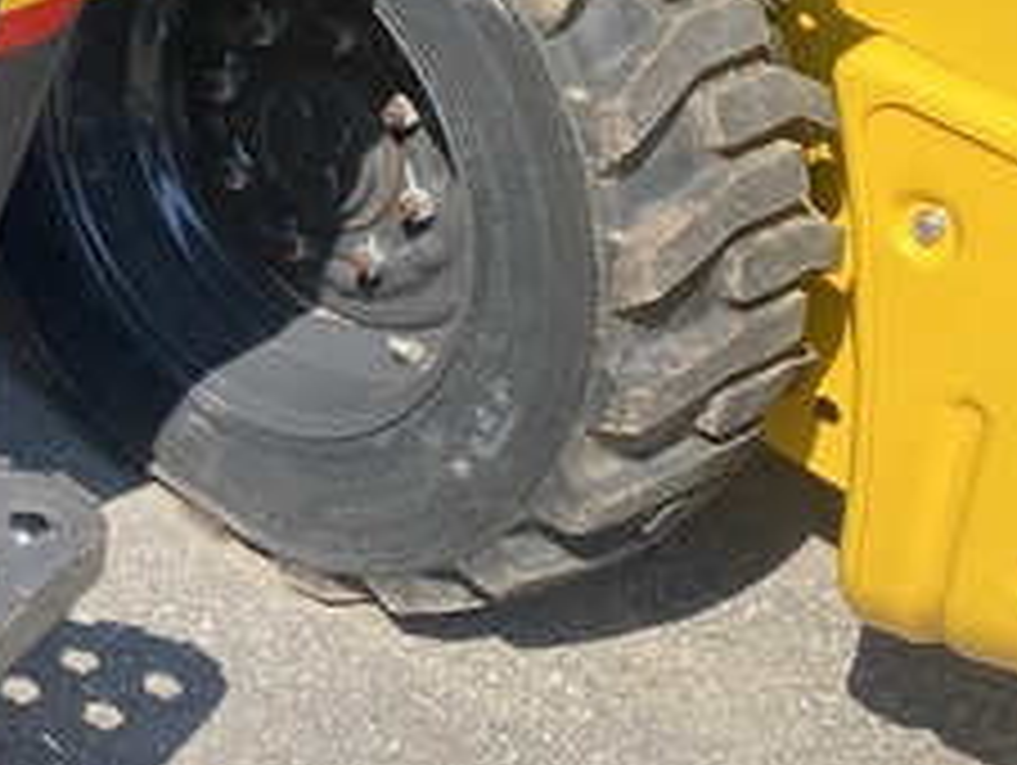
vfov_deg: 15.6
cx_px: -639
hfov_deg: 18.2
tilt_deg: -26.4
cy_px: -117
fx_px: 2706
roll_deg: +1.6
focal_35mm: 92
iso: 32
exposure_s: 1/905
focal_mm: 4.25
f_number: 1.8
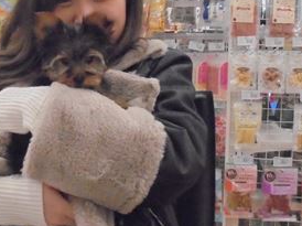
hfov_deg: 33.3
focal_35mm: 57
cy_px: 109
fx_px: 497
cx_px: 85
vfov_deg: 25.6
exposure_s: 1/80
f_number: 3.5
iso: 800
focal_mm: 4.6
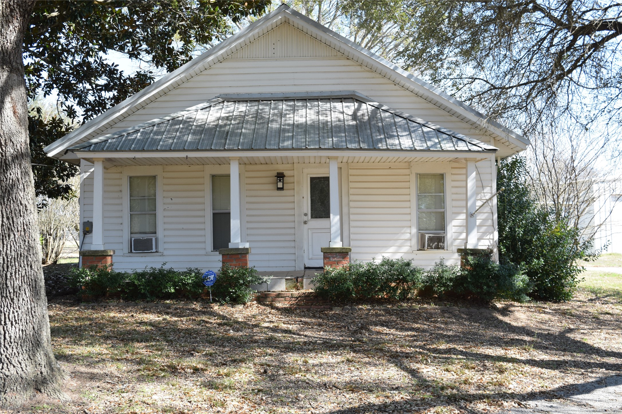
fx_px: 803
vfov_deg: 28.9
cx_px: 311
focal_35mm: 46
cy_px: 207
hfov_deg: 42.3
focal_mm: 31
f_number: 8
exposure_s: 1/250
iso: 320
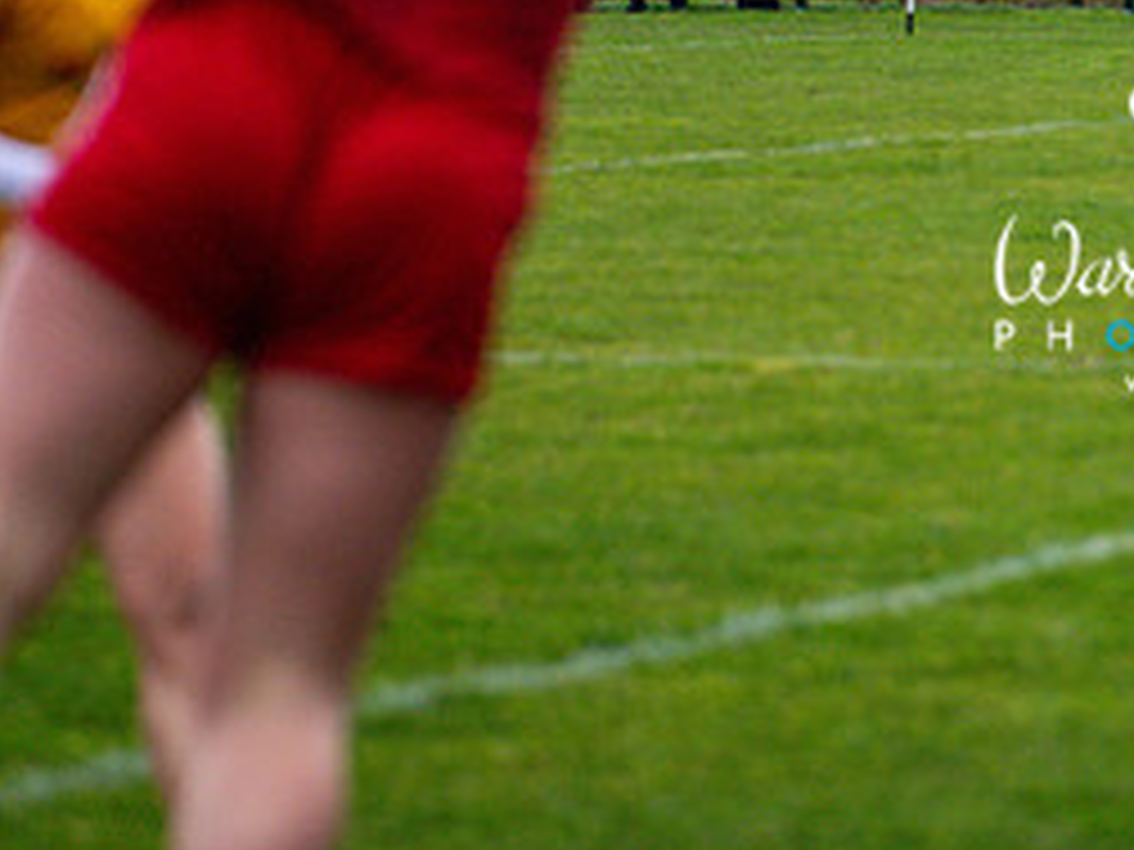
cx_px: 1287
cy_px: 196
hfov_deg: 7.1
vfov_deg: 5.4
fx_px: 9074
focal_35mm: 277
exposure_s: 1/640
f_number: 2.8
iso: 500
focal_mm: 125
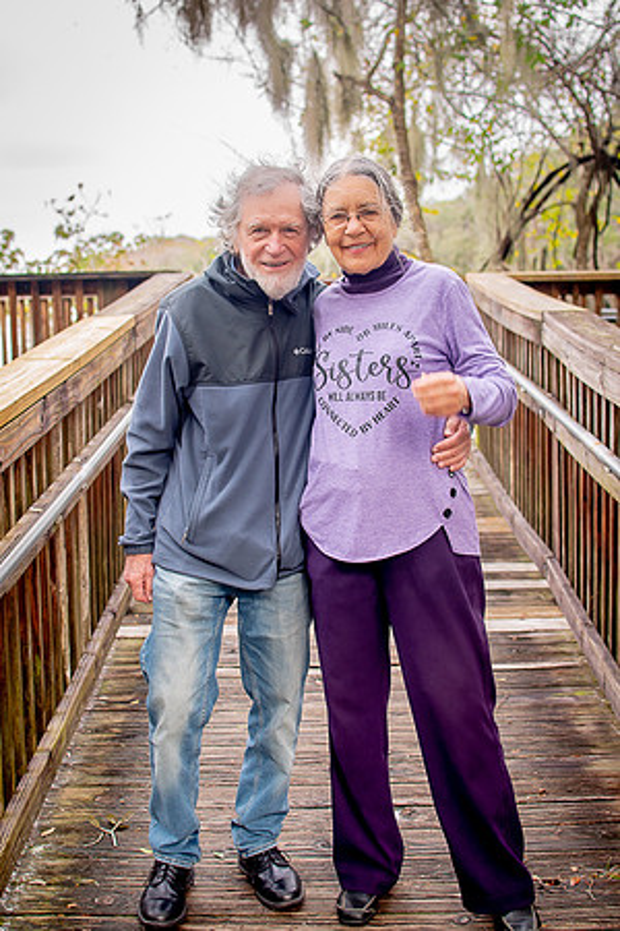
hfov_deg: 26.0
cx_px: 310
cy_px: 466
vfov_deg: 38.2
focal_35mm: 52
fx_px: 1343
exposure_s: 1/250
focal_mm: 35
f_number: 3.5
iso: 200
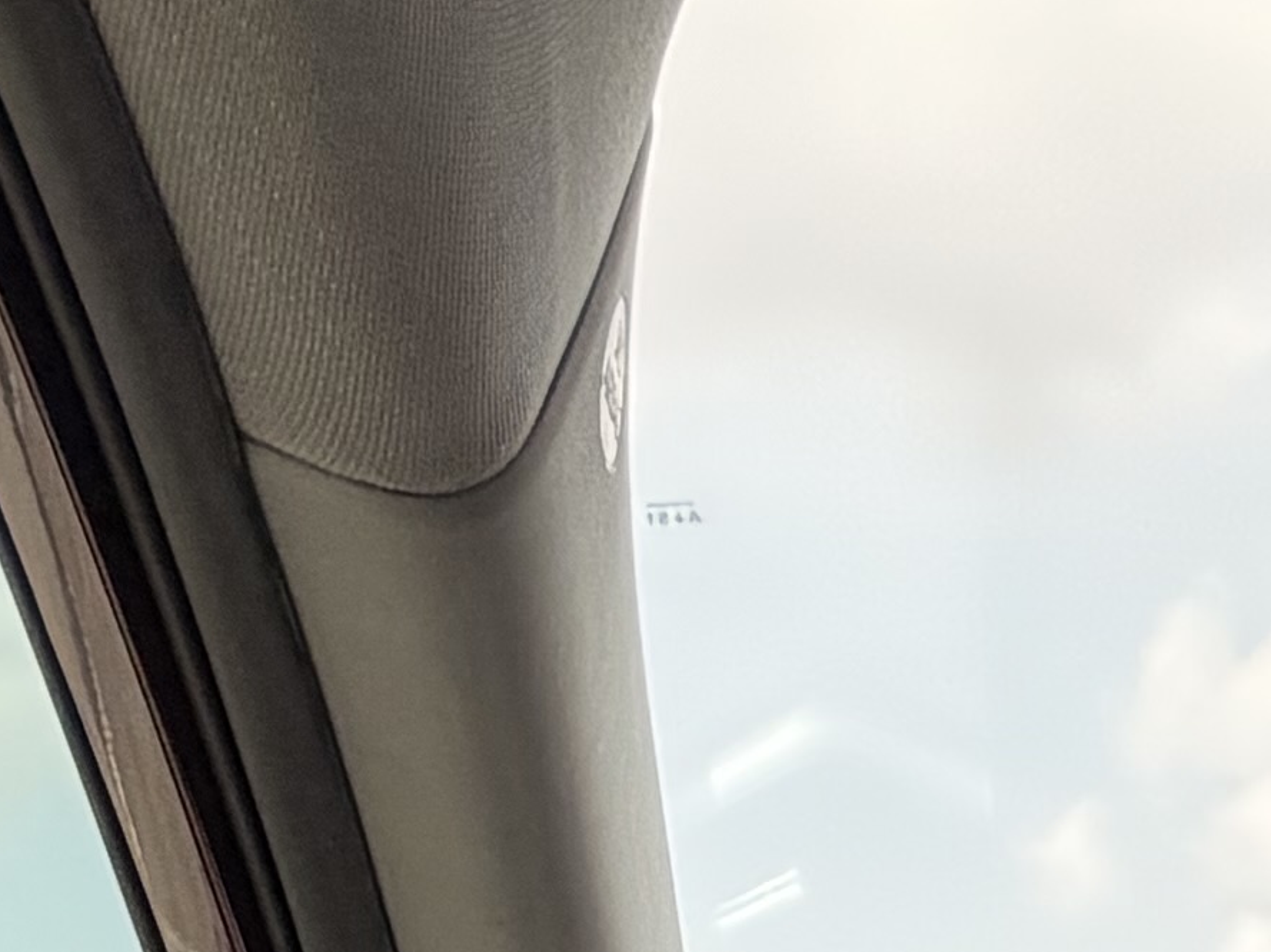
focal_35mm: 90
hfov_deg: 20.0
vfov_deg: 10.4
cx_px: 1650
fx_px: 3303
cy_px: 3006
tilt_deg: -21.5
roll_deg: +1.6
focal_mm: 2.22
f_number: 2.2
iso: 40
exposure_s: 1/259
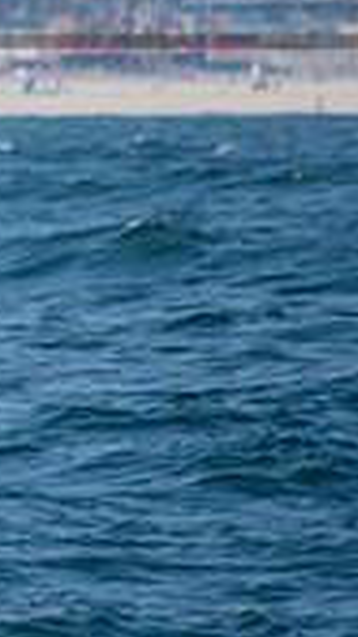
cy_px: 131
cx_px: -693
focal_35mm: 1682
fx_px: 28400
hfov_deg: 0.7
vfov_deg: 1.3
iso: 400
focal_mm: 300
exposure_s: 1/1250
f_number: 8
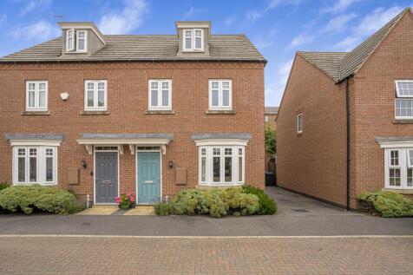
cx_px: 206
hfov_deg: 93.3
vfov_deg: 70.4
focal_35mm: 17
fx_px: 195
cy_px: 138
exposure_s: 1/320
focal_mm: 17
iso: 100
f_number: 11
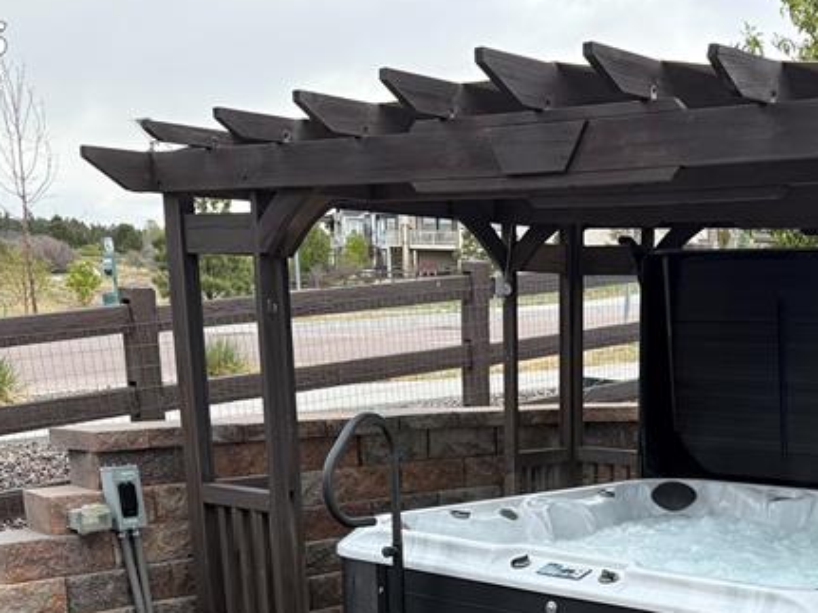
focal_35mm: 57
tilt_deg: -15.4
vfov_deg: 23.6
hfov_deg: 33.2
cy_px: 715
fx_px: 1347
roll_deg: -1.6
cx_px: 598
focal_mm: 6.76
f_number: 1.78
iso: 100
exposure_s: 1/484
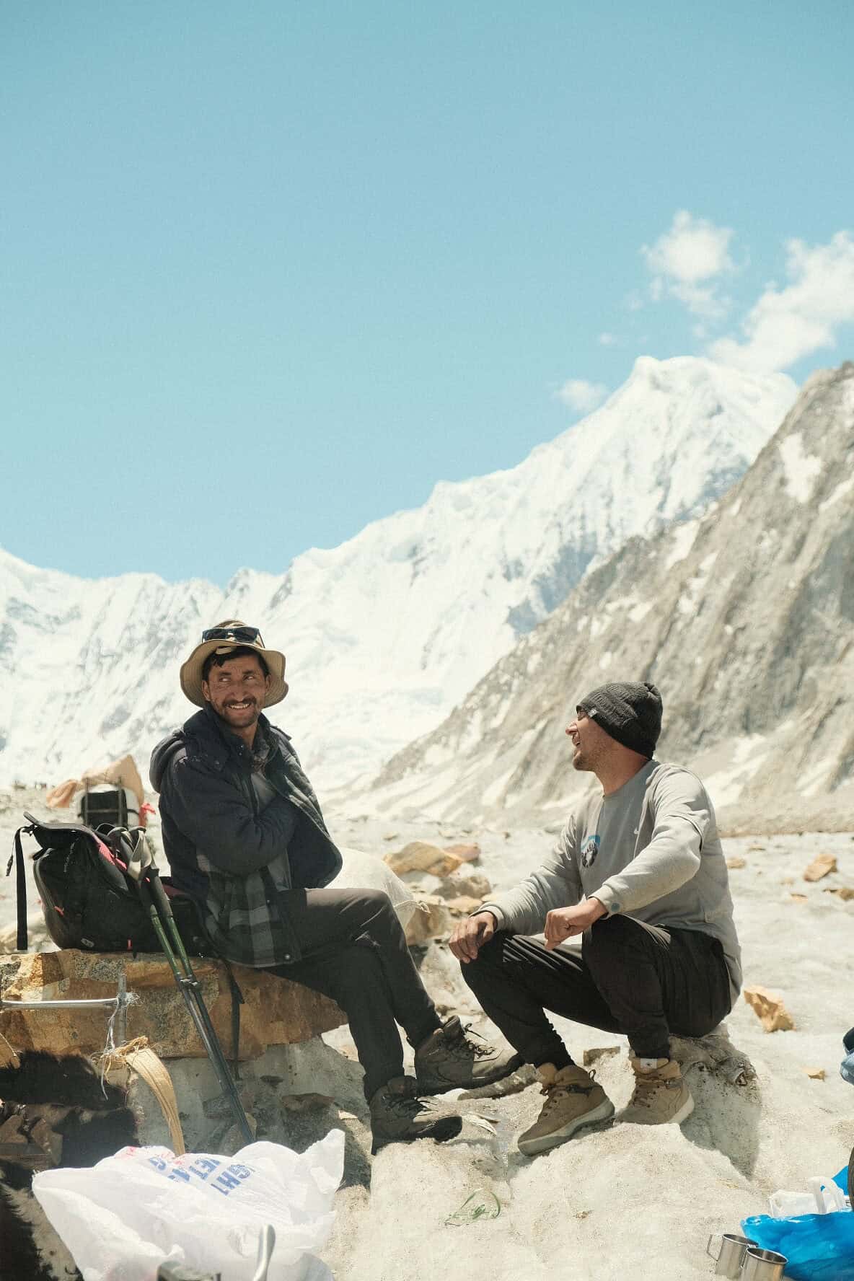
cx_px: 427
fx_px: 2597
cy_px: 640
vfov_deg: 27.7
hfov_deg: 18.7
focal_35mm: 73
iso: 640
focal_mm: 48.4
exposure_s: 1/2200
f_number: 5
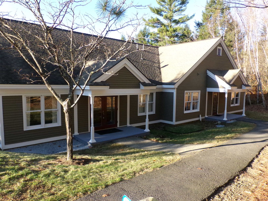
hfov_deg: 67.3
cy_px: 100
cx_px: 134
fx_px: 201
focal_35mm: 26
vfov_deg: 53.1
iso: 200
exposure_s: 1/100
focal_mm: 4.7
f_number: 7.52
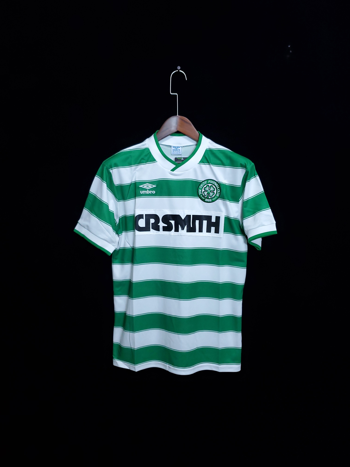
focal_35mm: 26
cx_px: 175
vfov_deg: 67.3
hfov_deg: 53.1
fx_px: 351
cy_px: 234
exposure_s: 1/30
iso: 200
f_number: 1.5
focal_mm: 4.3
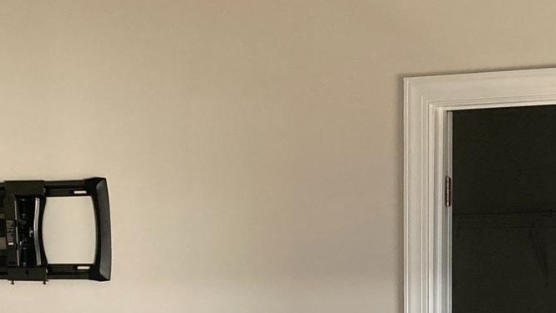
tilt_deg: -3.3
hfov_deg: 22.7
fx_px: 1386
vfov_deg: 12.5
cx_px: 279
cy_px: 398
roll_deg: +0.9
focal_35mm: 94
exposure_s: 1/60
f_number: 1.8
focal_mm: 3.99
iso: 100
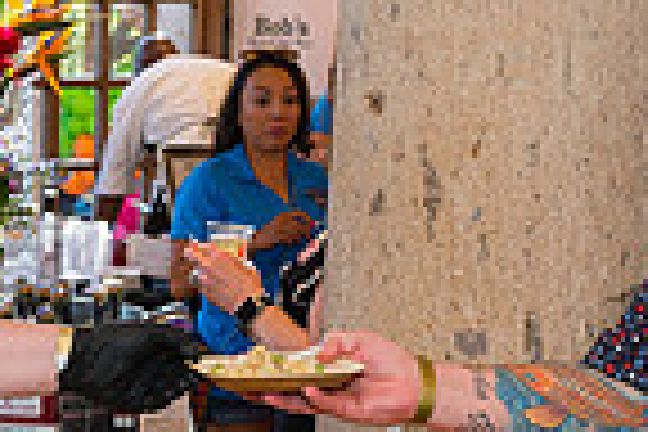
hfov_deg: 16.5
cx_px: -50
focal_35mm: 121
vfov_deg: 11.0
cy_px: 603
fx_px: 2178
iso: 640
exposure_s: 1/200
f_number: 4.5
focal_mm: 30
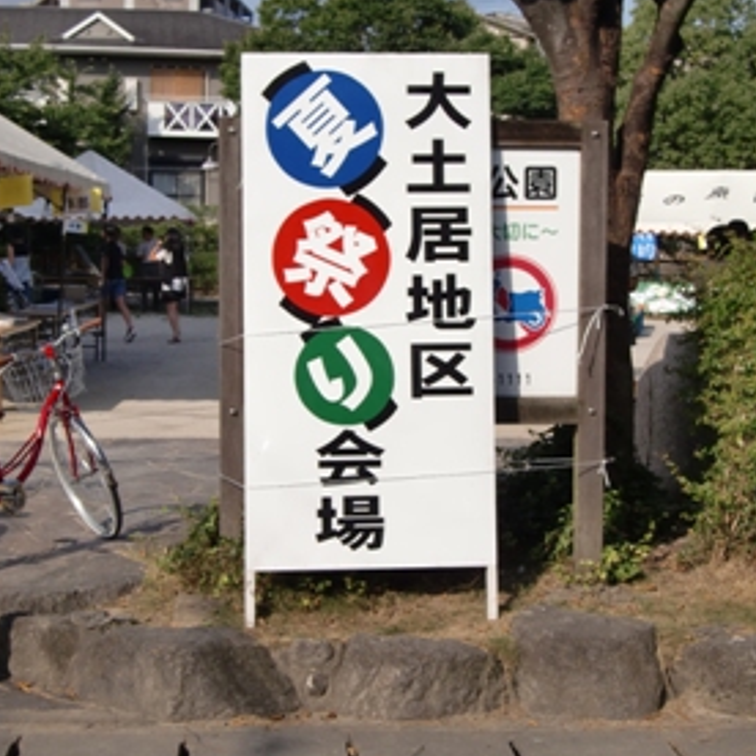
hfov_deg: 26.1
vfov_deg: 26.1
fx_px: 1631
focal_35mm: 66
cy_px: 357
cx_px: 377
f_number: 9.7
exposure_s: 1/125
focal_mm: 9.8
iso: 64
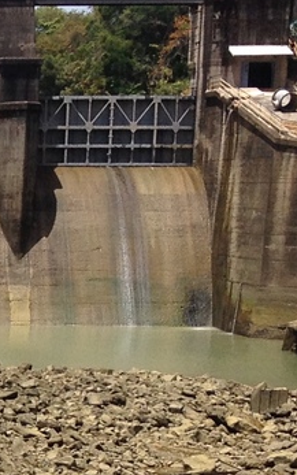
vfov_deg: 12.1
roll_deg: -0.2
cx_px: -465
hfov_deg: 7.1
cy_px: 502
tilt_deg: -12.3
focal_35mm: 171
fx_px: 2214
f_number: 2.4
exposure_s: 1/1905
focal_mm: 4.28
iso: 50
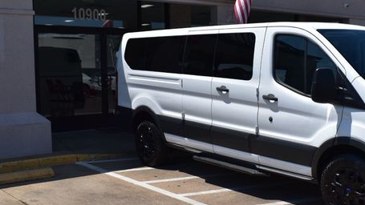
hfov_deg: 38.7
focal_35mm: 53
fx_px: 513
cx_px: 244
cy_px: 101
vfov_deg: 22.6
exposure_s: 1/500
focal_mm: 24
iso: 200
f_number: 11
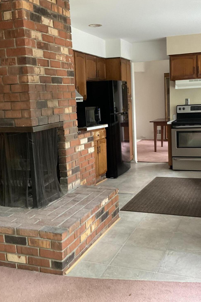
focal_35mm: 41
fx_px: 343
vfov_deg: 47.4
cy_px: 148
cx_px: 121
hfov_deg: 32.5
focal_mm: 3
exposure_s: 1/60
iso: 160
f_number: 1.8
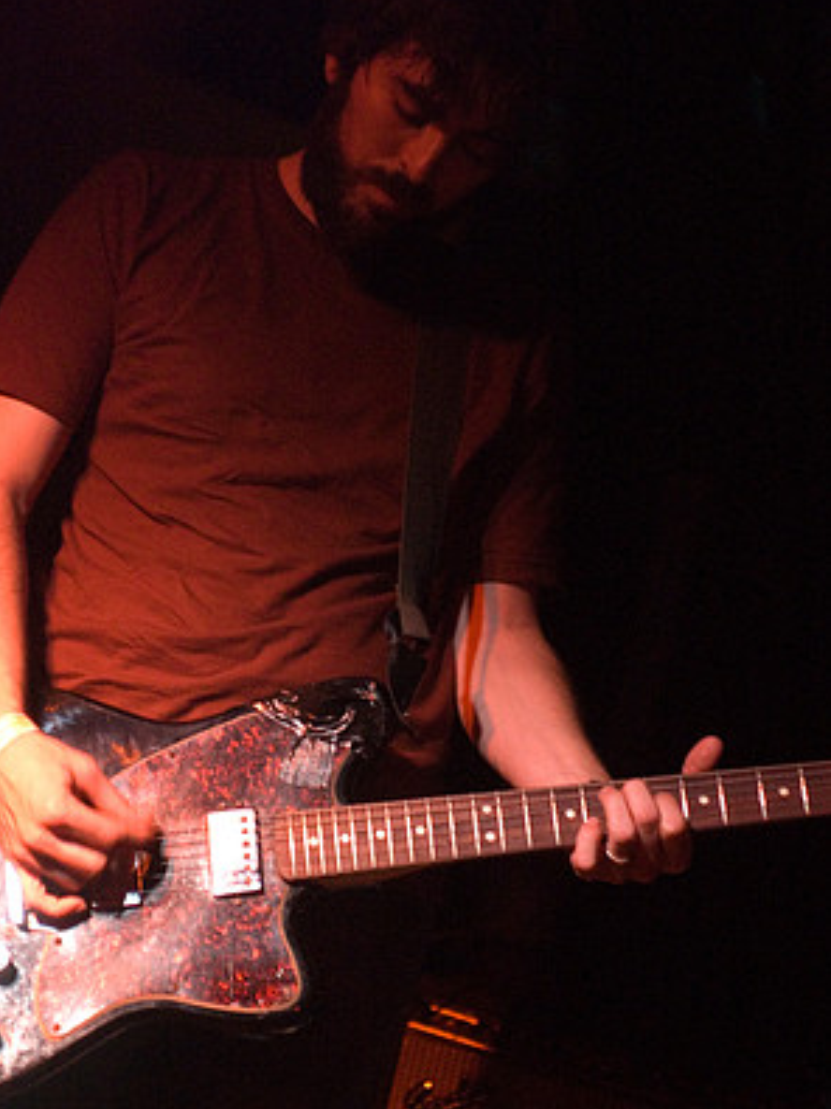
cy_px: 505
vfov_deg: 17.1
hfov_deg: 12.9
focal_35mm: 115
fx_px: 3683
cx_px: 414
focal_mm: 70
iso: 1600
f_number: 2.8
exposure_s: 1/40
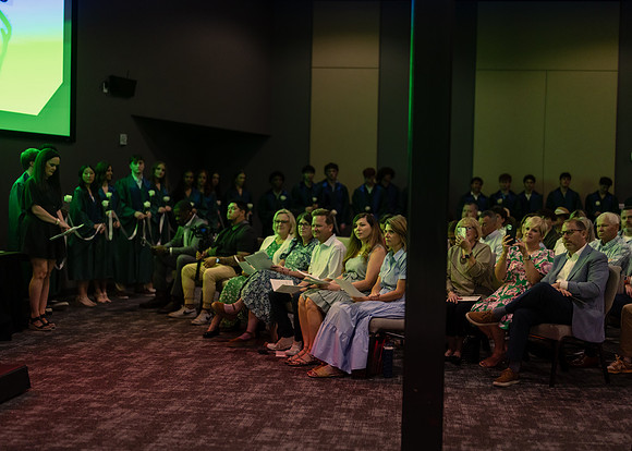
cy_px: 226
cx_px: 316
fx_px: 953
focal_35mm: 53
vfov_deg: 26.6
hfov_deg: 36.7
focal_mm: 50
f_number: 1.2
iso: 800
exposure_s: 1/500
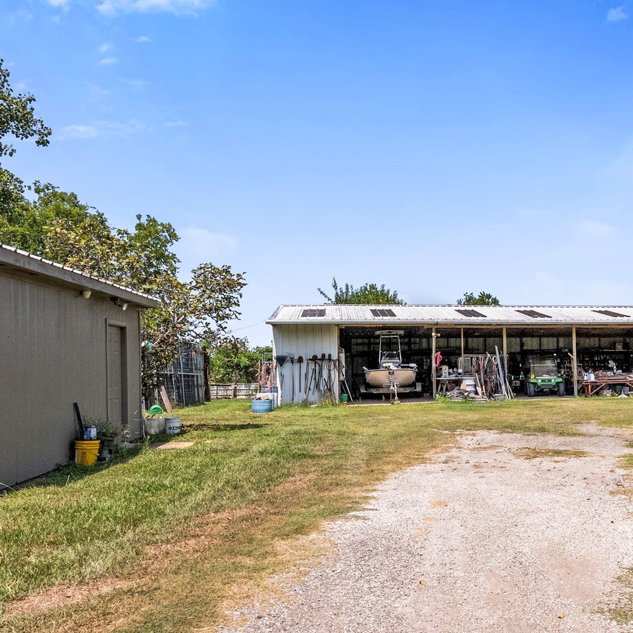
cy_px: 353
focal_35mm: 31
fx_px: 641
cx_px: 491
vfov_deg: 52.4
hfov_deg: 49.9
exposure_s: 1/2000
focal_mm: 13.4
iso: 800
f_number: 9
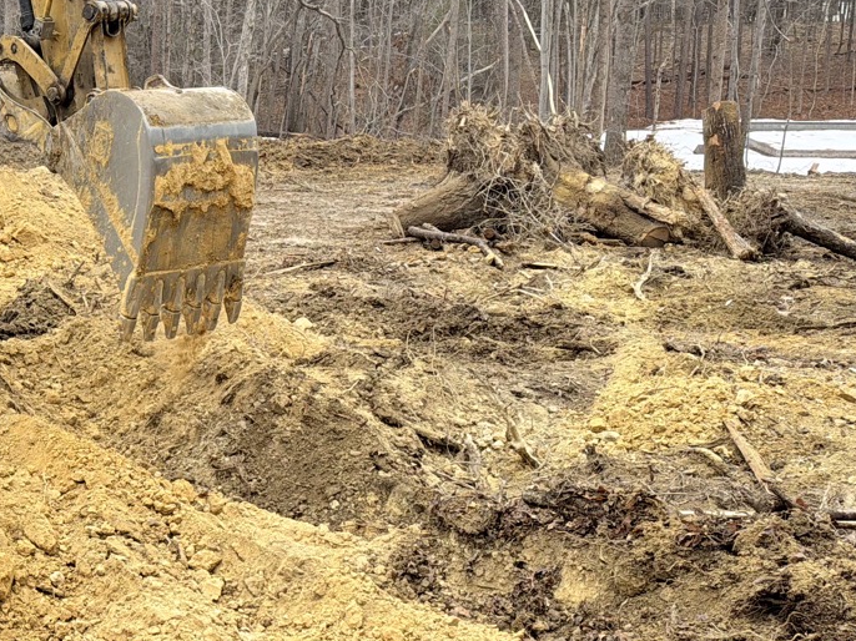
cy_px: 243
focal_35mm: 56
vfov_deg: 26.0
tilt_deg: -13.3
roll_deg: +1.2
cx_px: -11
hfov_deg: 31.6
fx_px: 1384
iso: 80
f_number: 1.78
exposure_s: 1/374
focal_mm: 6.76
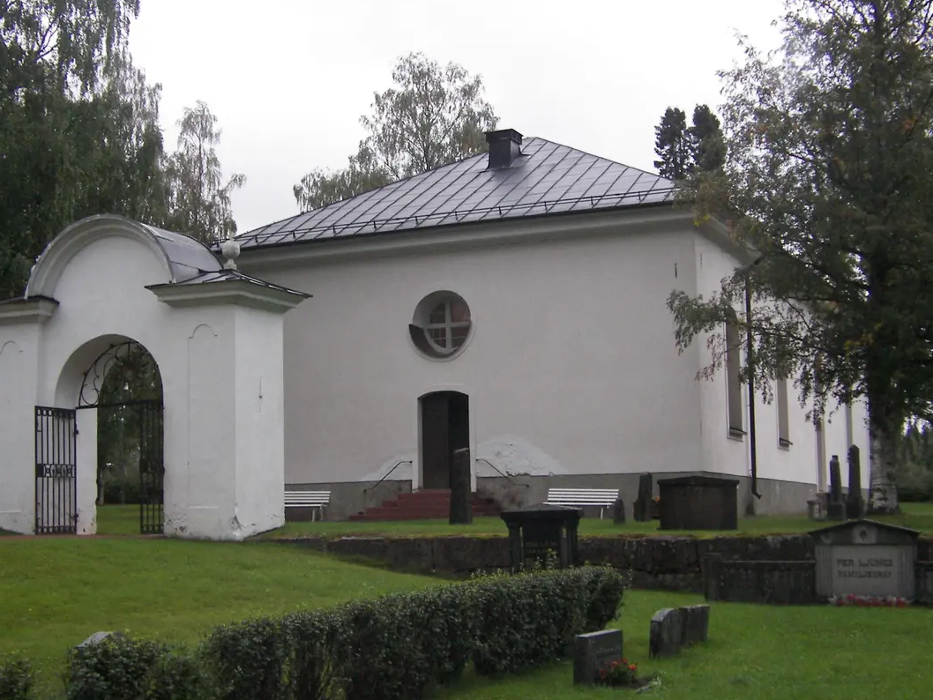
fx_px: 2022
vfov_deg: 19.6
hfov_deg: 26.0
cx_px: 442
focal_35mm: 75
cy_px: 354
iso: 160
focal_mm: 10.3
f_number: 2.8
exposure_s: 1/30
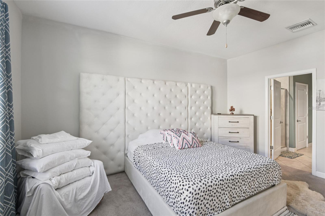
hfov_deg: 96.7
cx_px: 162
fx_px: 144
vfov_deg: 73.7
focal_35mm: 16
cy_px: 108
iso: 400
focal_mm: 16
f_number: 8
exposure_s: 1/10
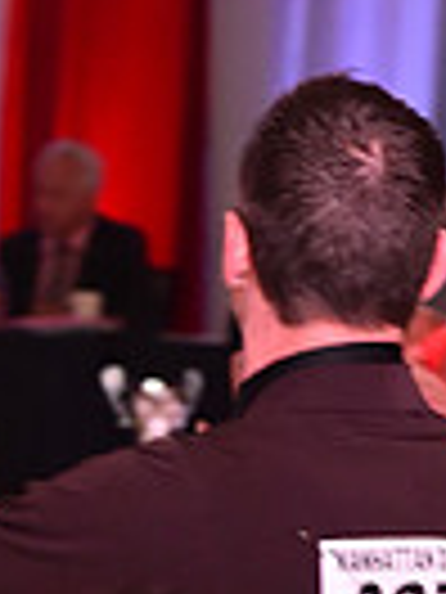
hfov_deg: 3.7
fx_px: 6889
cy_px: 932
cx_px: -92
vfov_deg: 4.9
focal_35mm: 401
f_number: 6.3
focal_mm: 95
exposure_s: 1/320
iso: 2500
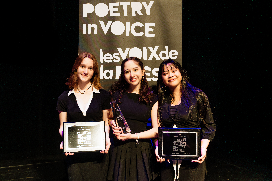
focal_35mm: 37
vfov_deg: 35.9
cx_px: 136
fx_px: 280
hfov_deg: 51.9
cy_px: 90
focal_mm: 37
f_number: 4
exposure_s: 1/160
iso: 4000
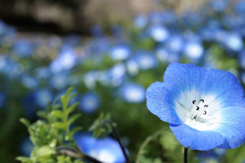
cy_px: 104
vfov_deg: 22.9
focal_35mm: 59
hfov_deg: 33.7
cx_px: 157
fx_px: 401
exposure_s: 1/160
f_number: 9
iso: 100
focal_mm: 30
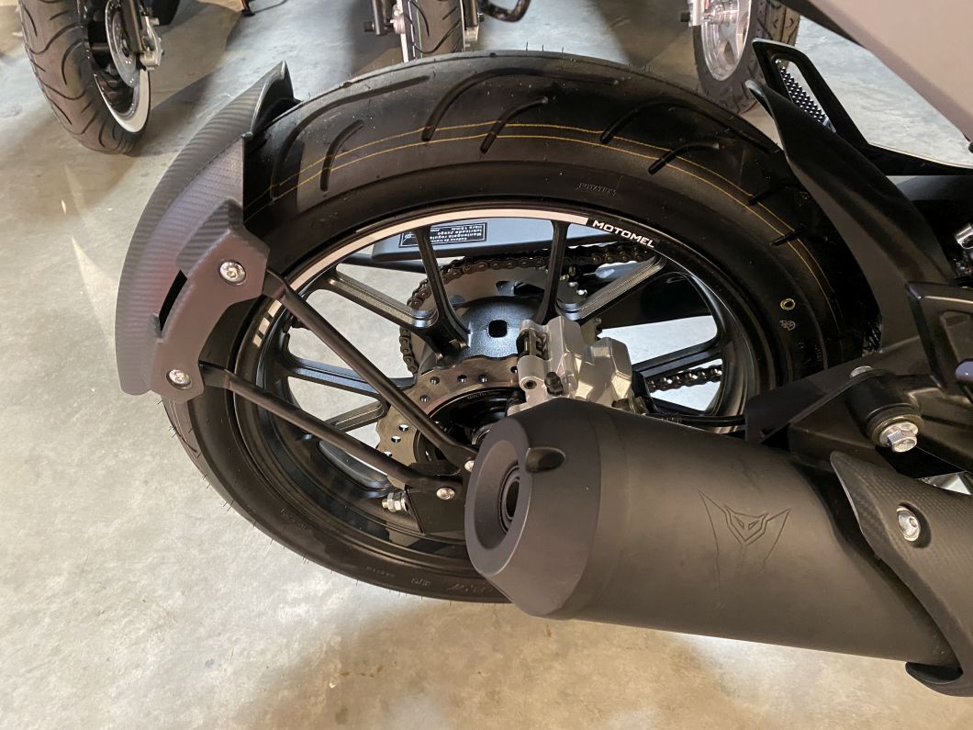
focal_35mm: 26
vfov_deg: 53.1
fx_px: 731
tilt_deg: -43.8
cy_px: 365
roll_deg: +7.0
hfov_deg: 67.3
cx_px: 486
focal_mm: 4.25
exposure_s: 1/33
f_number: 1.8
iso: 500
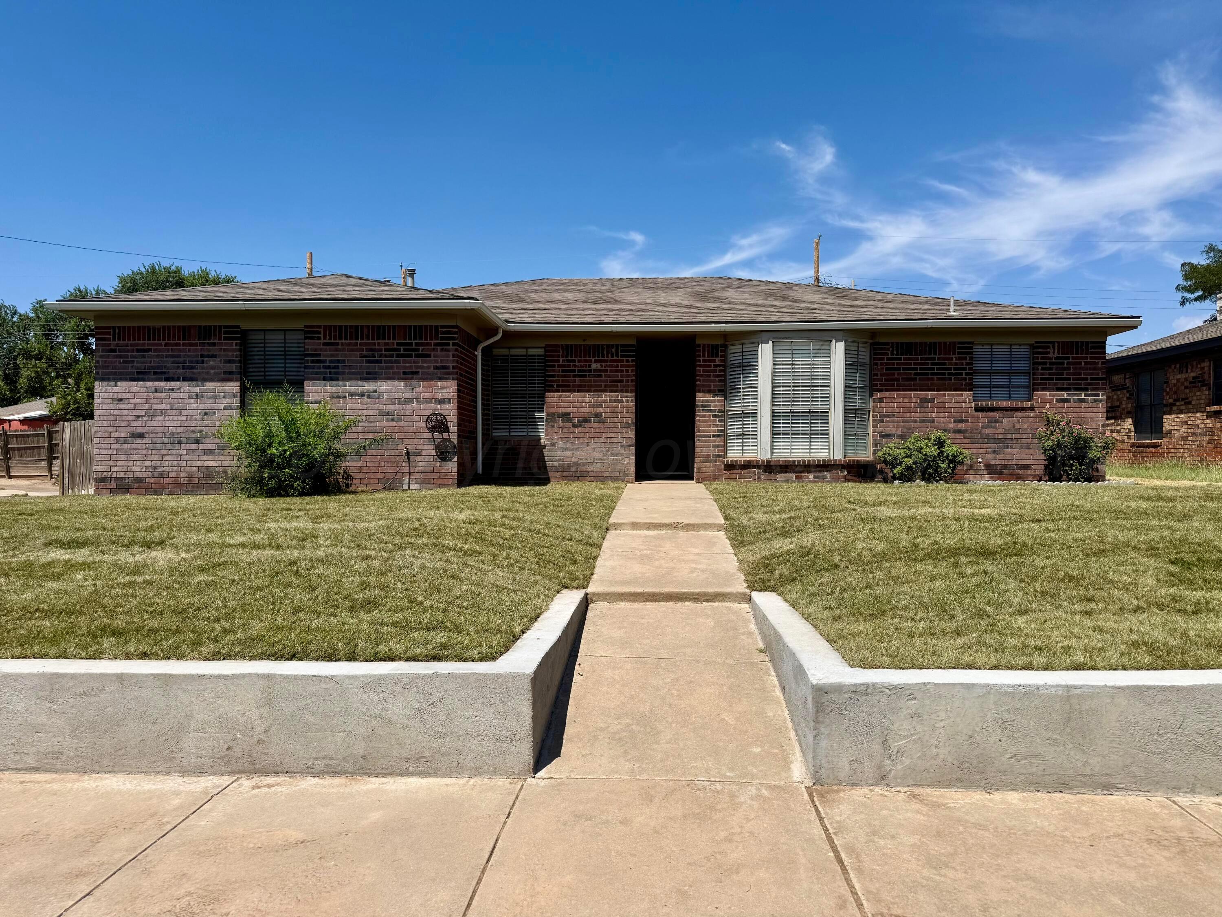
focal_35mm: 24
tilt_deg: +0.7
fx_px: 847
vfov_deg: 56.8
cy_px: 458
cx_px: 611
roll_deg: -0.6
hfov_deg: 71.6
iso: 80
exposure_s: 1/7353
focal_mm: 6.76
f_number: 1.78
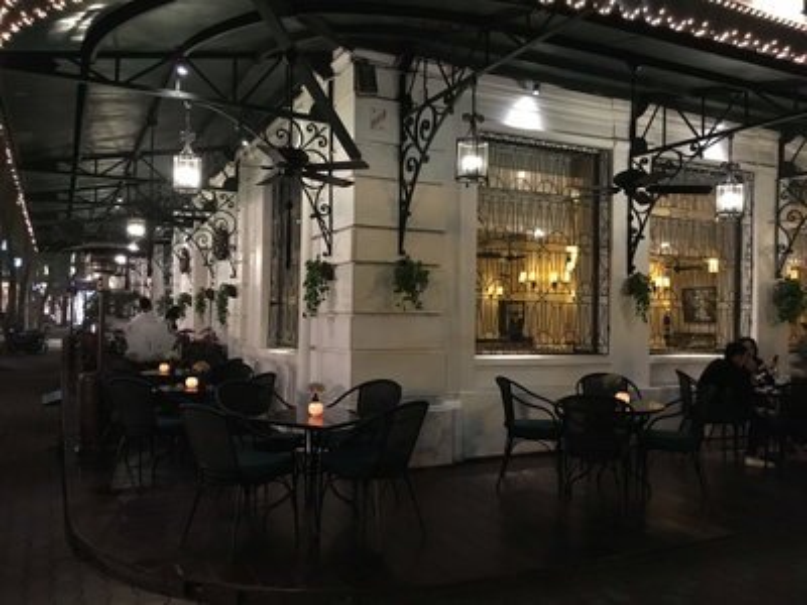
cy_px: 302
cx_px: 404
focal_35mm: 29
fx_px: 676
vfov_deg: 48.2
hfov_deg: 61.7
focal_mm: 4.15
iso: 320
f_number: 2.2
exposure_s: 1/17
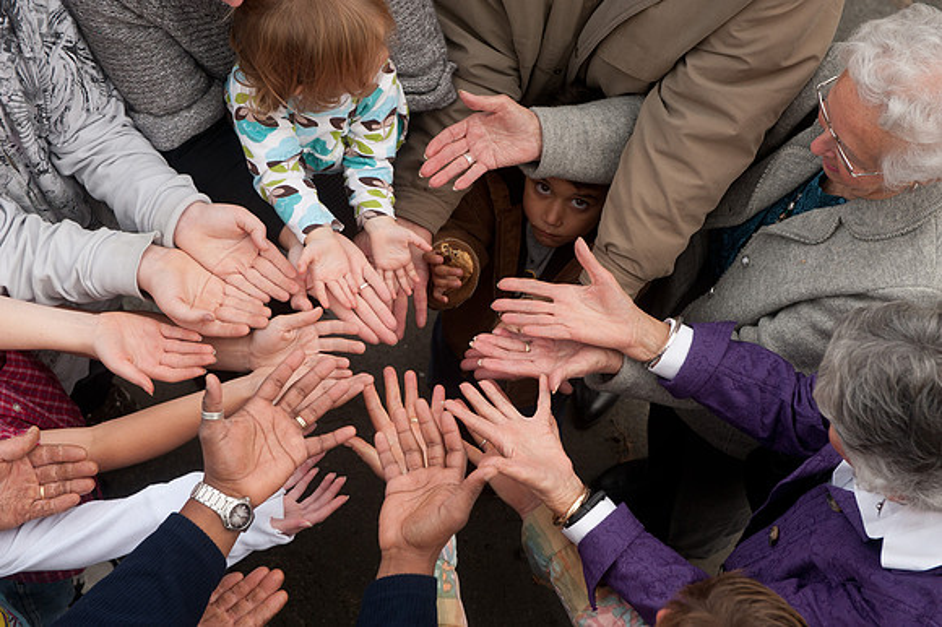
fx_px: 1831
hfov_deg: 28.9
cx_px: 471
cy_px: 314
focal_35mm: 70
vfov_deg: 19.4
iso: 400
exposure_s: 1/400
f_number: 6.3
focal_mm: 70
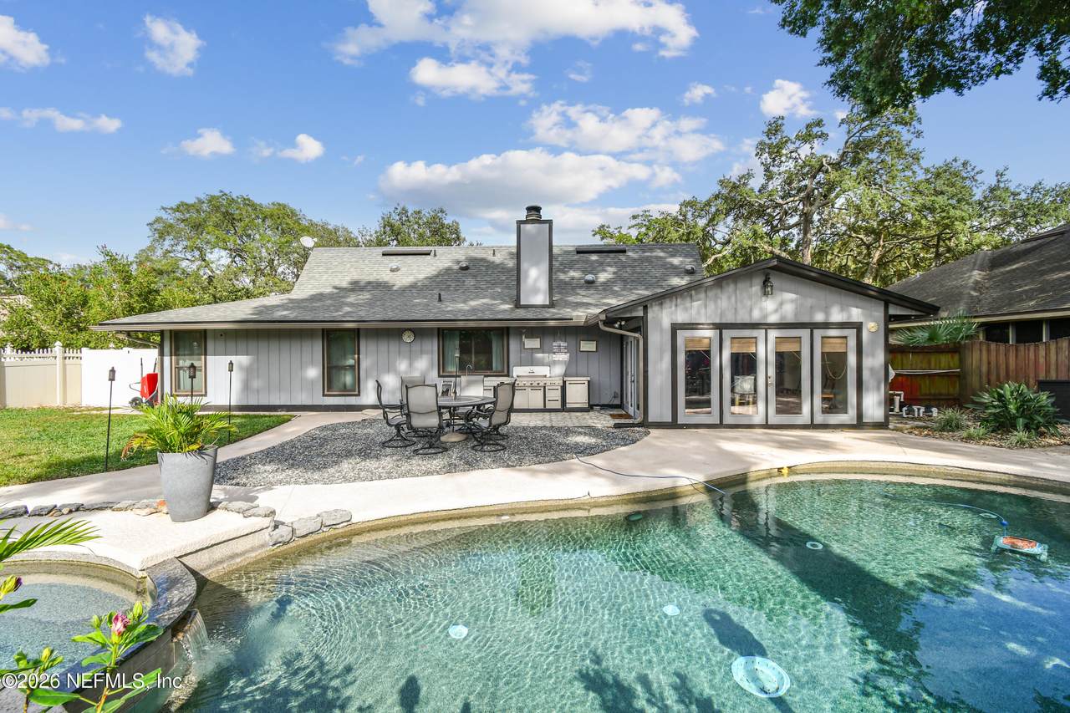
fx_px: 446
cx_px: 535
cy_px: 356
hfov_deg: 100.4
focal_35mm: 15
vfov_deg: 77.3
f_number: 7.1
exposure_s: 1/320
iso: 125
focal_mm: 10
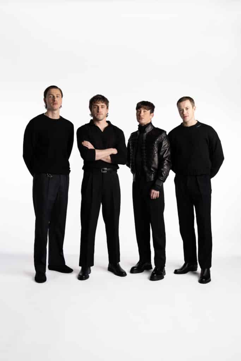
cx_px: 120
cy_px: 180
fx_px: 381
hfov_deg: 35.1
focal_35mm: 38
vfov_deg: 50.7
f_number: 8
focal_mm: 38
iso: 400
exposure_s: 1/125
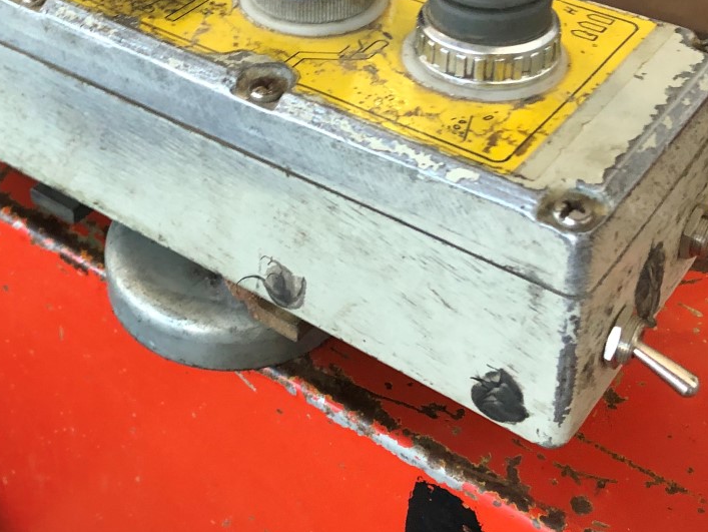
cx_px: 264
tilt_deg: -32.4
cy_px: 83
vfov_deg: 25.1
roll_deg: +5.5
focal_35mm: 57
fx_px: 1166
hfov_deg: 33.6
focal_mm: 4
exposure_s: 1/17
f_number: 1.8
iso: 100
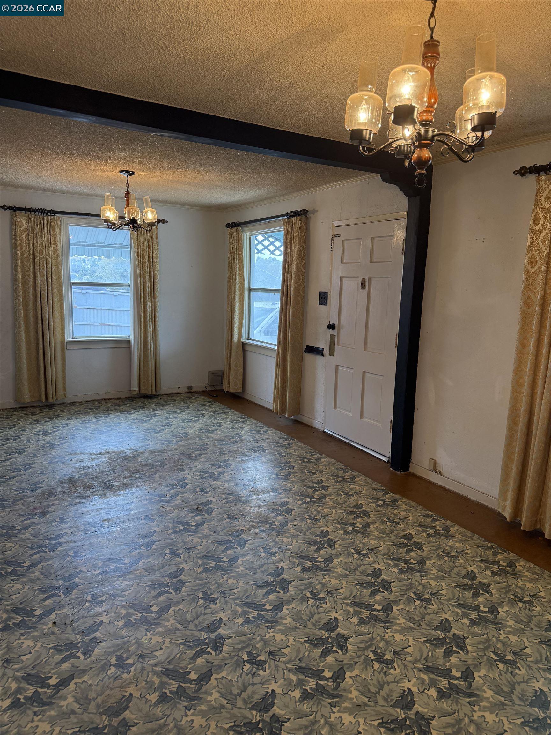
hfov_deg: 56.8
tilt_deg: -8.7
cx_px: 276
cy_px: 368
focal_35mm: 24
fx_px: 509
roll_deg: -1.1
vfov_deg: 71.6
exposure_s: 1/141
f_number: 1.78
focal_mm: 6.76
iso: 200
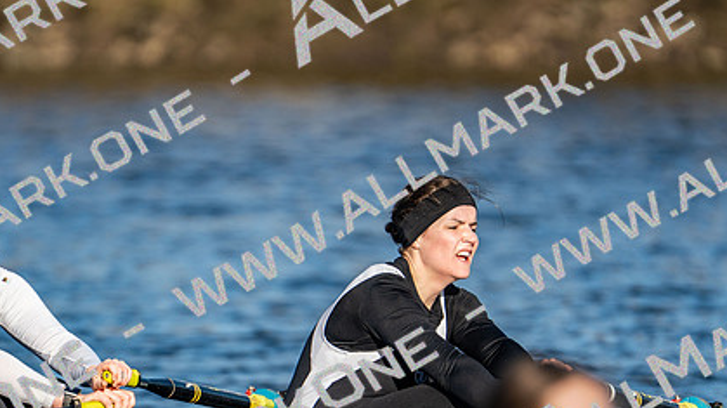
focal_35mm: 871
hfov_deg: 2.5
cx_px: 387
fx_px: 16779
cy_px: 322
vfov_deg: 1.4
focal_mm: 600
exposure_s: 1/2000
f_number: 6.3
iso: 400
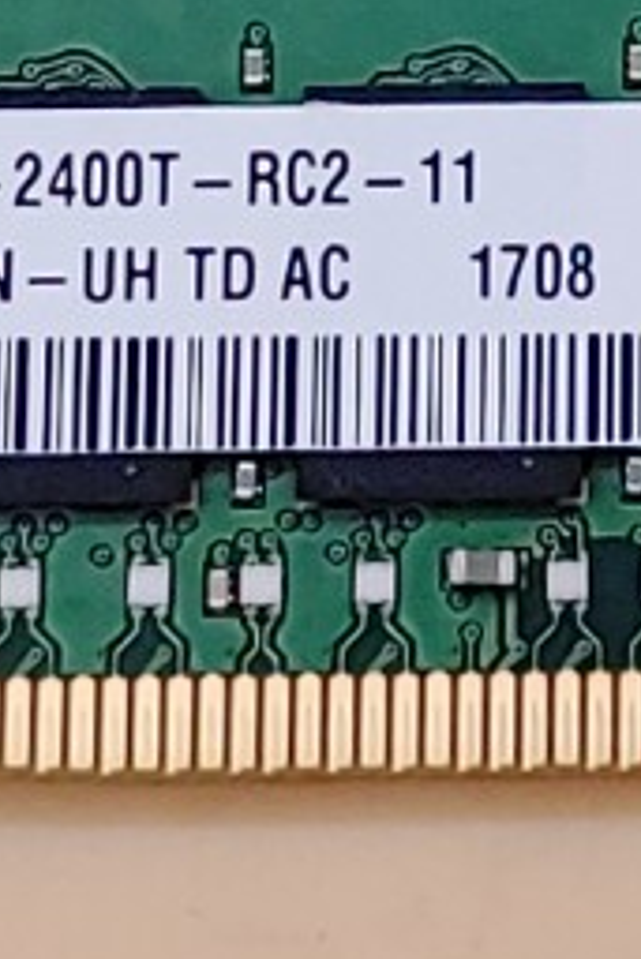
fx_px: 7174
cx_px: 1020
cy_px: -472
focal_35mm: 269
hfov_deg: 5.1
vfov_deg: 7.5
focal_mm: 4.36
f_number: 1.8
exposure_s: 1/155
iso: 50
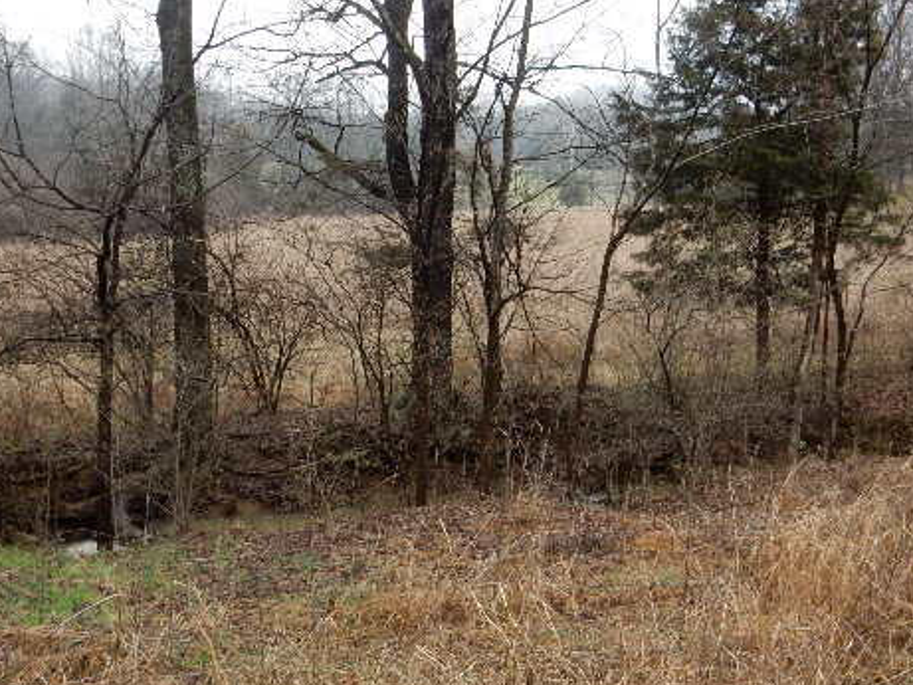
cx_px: 430
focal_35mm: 50
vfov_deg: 29.1
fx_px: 1319
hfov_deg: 38.2
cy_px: 329
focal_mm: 6.4
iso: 125
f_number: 4
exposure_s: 1/200
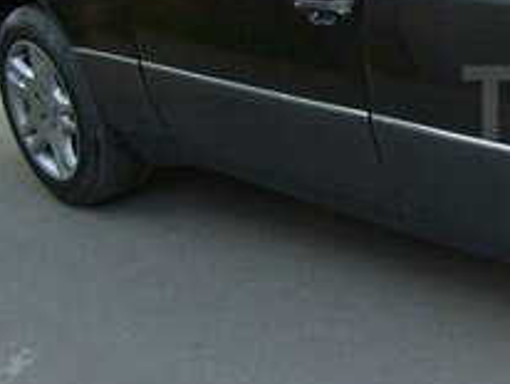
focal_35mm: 112
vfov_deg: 13.2
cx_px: 715
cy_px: 103
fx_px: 1652
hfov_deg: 16.3
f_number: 2.8
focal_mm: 5.8
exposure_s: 1/250
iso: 80
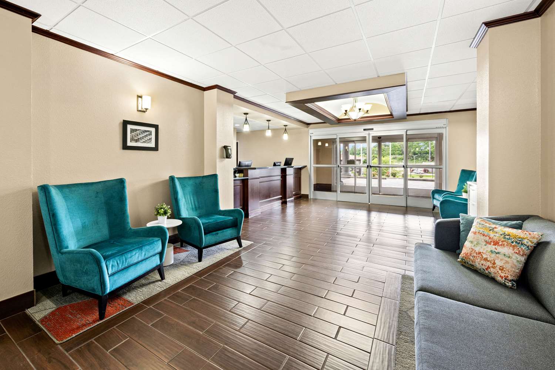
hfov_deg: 104.3
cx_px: 278
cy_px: 185
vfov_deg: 81.2
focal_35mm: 14
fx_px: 216
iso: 500
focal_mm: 14
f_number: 8
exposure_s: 1/2
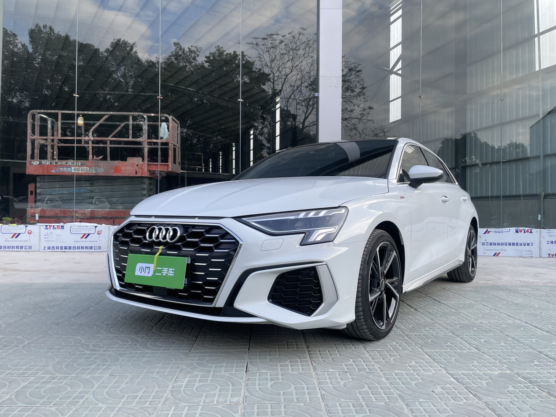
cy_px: 208
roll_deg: +0.0
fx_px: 418
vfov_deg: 53.1
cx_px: 278
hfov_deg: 67.3
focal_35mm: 26
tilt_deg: +0.8
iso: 32
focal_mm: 4.2
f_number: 1.6
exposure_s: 1/442
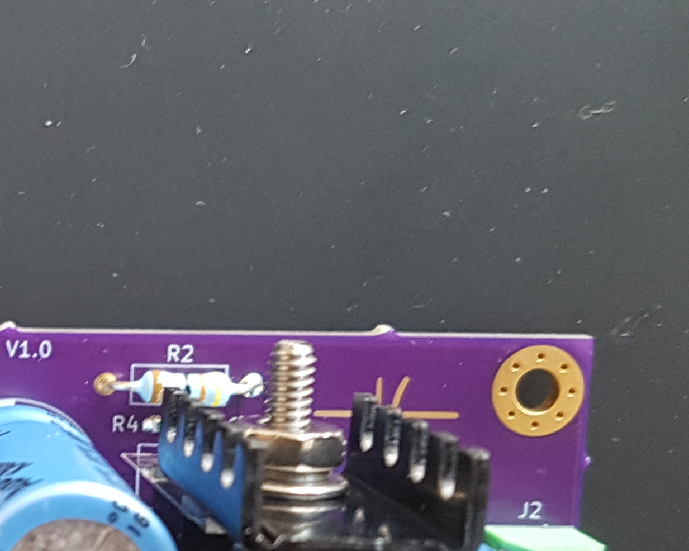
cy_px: 367
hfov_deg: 21.3
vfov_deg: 18.4
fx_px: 1692
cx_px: -149
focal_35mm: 83
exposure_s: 1/13
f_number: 1.7
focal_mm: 4.2
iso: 200
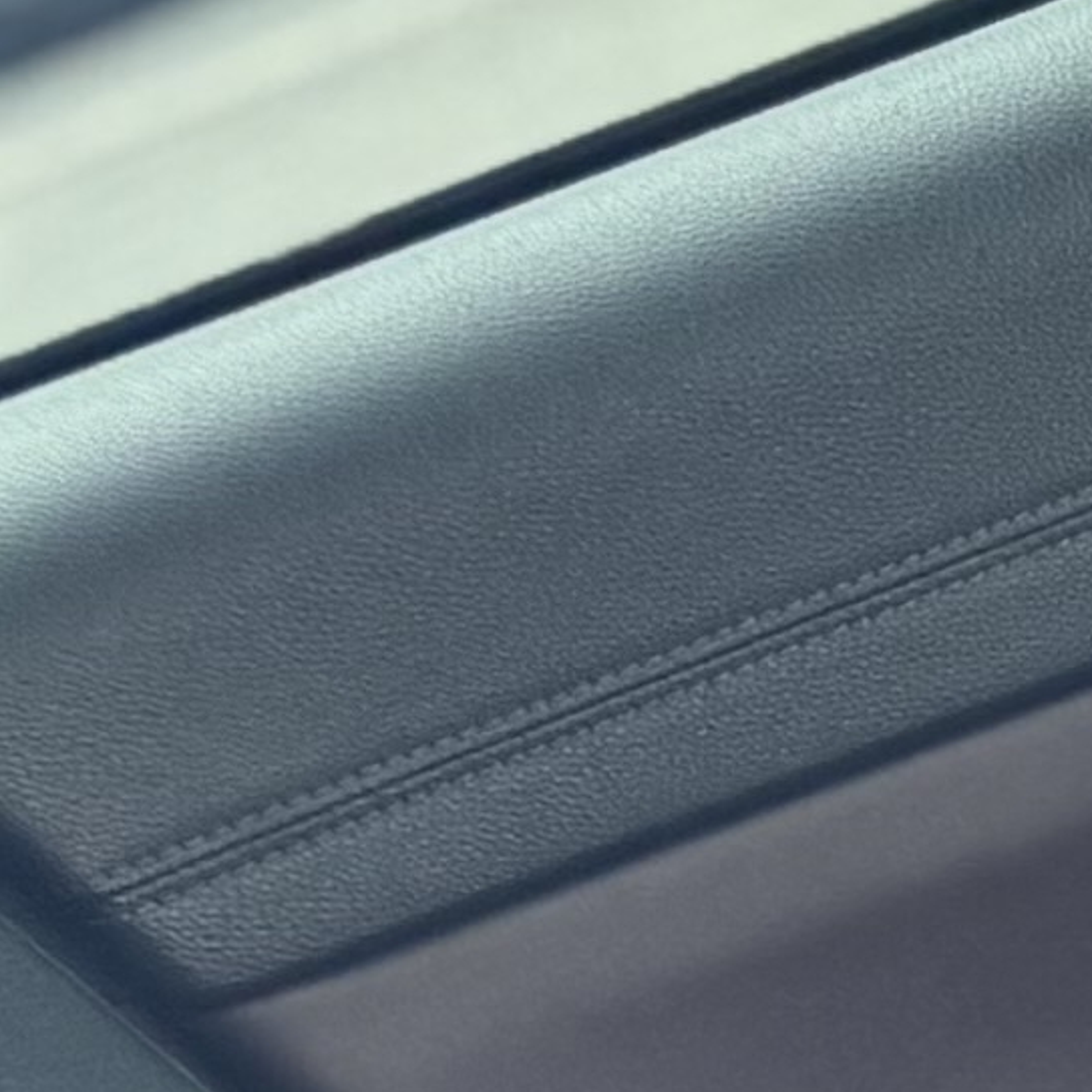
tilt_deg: -38.0
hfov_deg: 5.5
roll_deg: +16.2
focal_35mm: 223
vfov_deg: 7.4
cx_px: 5740
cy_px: 2594
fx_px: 7959
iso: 64
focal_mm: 6.76
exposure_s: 1/121
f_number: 1.78
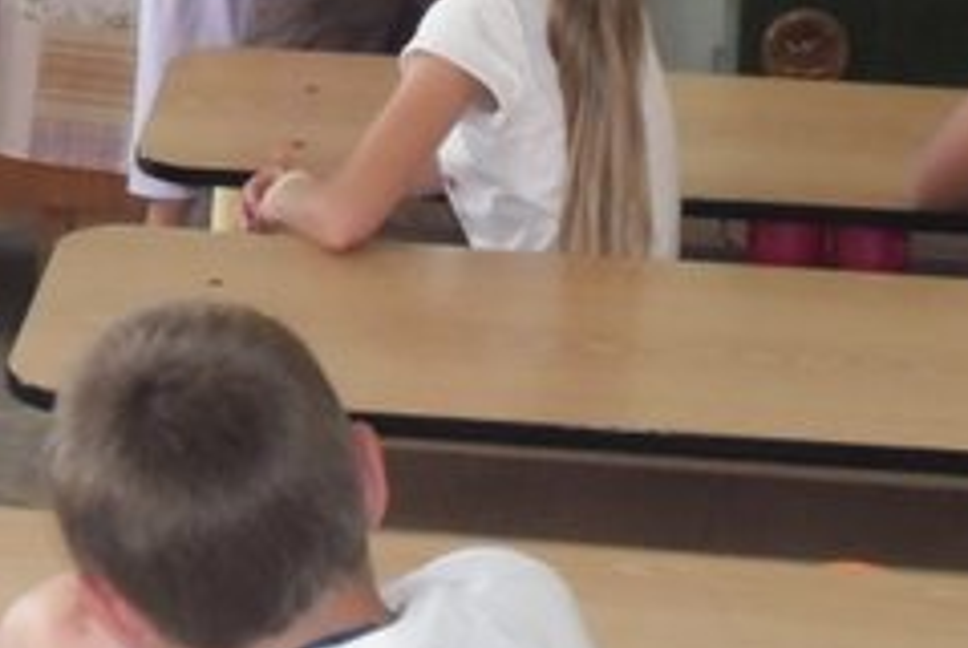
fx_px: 4119
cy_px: -543
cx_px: 61
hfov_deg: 13.3
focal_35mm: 153
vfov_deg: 8.6
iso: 400
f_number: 4.5
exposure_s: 1/45
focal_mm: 7.8
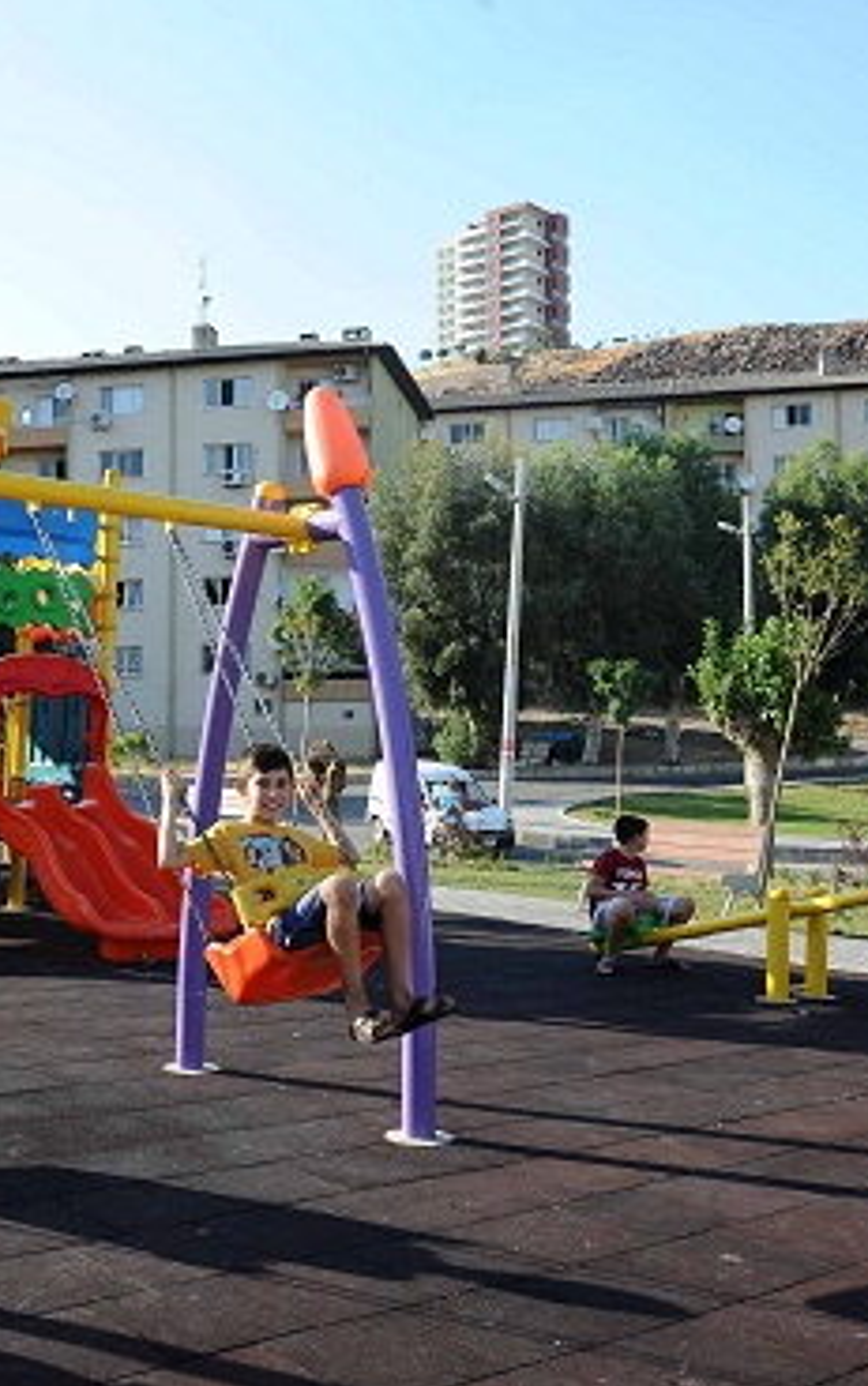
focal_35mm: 43
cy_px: 708
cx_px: 188
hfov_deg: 29.3
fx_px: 1626
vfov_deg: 46.2
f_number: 8
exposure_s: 1/250
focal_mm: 26
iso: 320
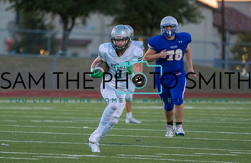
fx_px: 3708
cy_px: 87
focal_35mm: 536
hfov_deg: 3.9
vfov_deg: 2.5
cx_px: 111
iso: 5000
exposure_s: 1/1250
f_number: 5.6
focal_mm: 400
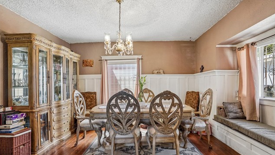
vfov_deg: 63.8
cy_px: 86
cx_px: 139
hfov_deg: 95.9
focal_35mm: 17
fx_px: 124
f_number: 8
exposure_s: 1/10
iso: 400
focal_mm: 16
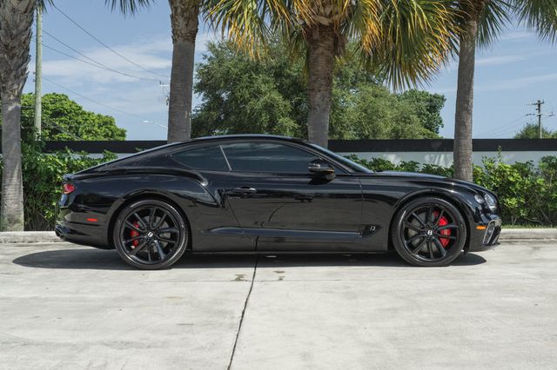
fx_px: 849
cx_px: 320
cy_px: 177
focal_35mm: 55
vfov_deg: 24.6
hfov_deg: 36.2
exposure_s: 1/1000
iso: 640
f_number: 7.1
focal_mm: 42
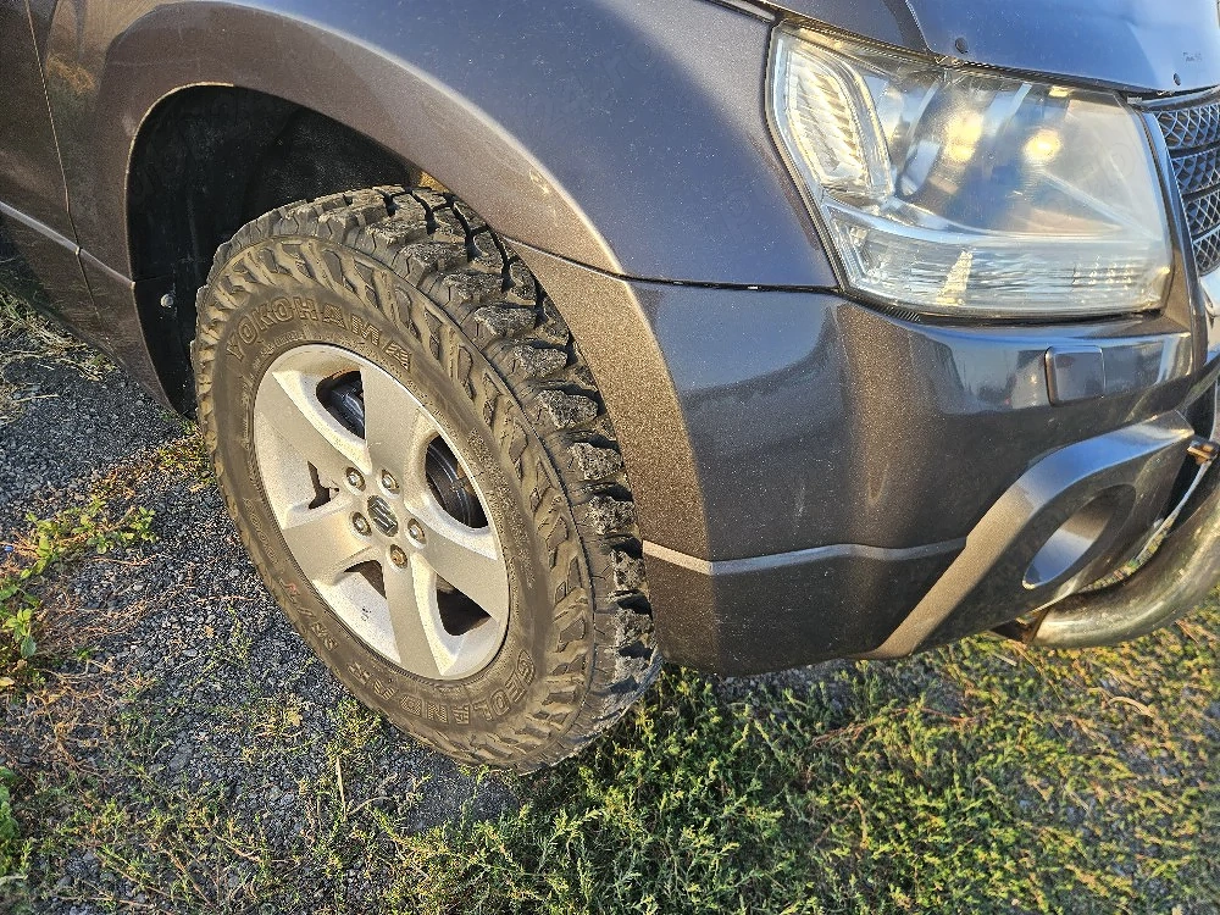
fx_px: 811
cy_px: 458
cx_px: 610
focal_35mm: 23
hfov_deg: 73.9
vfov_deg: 58.9
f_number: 1.8
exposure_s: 1/182
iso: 25
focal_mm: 5.4
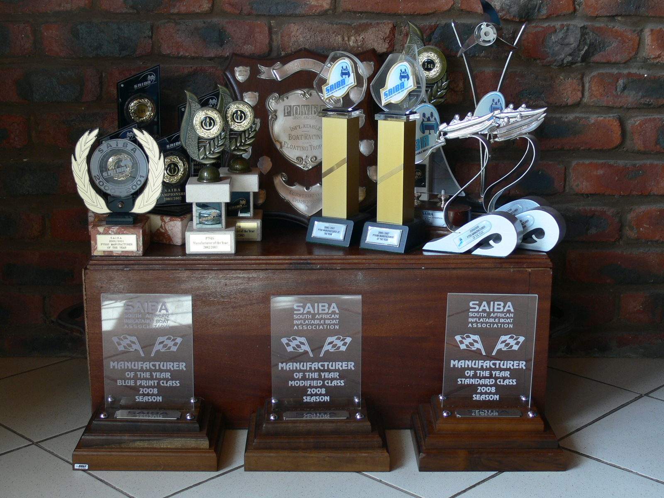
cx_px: 332
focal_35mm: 58
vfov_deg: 25.2
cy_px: 249
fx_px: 1113
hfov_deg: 33.2
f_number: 3.2
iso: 80
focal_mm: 10.1
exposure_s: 1/30
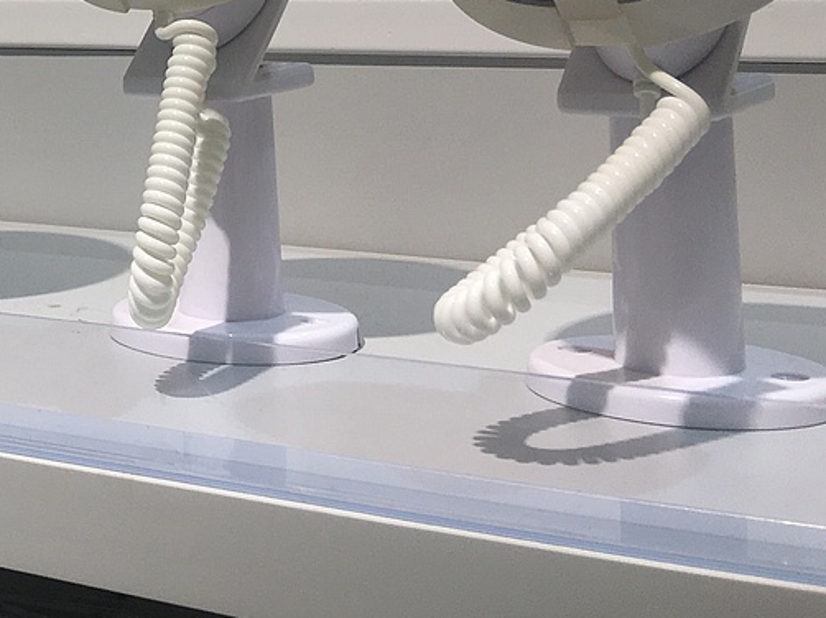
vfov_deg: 19.1
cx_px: -151
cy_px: -51
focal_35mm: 74
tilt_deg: +1.1
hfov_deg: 24.1
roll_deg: +1.2
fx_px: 1765
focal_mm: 4.15
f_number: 2.2
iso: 25
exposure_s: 1/308
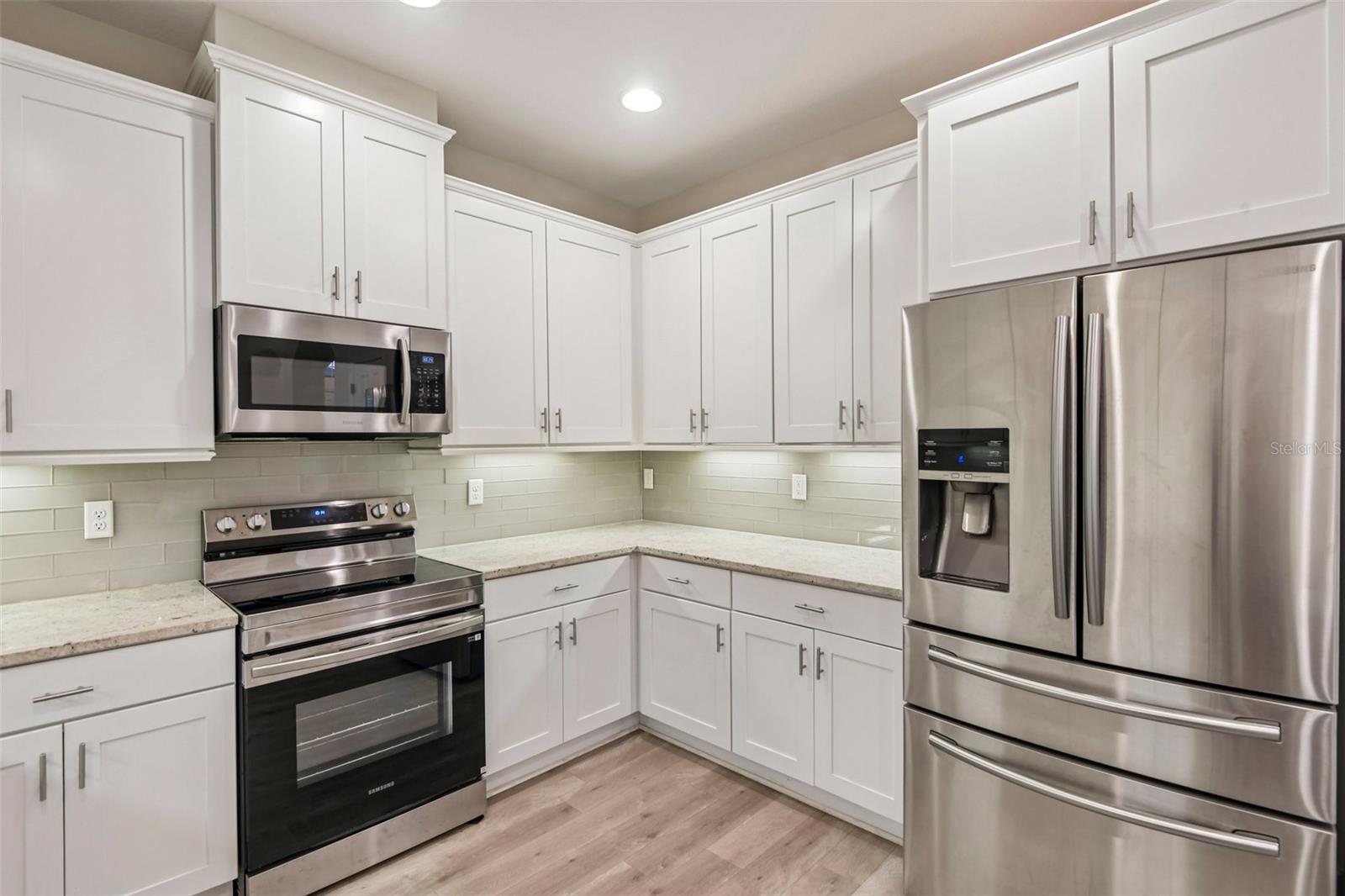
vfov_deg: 73.7
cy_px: 448
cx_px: 672
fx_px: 598
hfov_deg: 96.7
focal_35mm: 16
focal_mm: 16
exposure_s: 1/15
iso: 400
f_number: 8
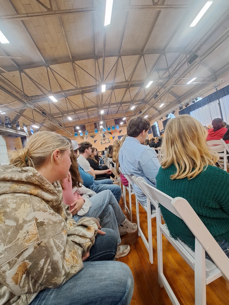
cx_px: 114
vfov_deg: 106.2
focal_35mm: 13
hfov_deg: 89.9
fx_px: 115
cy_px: 152
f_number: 2.2
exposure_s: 1/40
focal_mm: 1.74
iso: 100
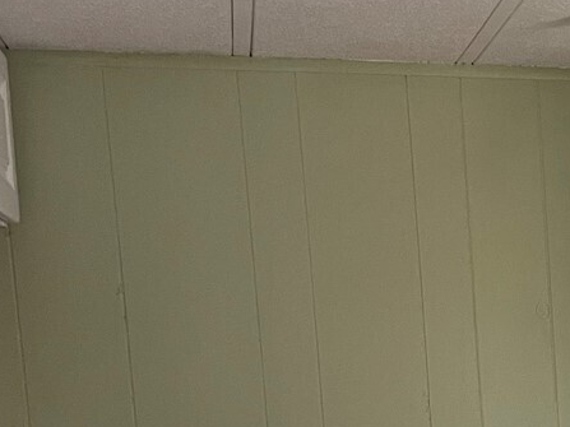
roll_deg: +1.8
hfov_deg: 19.1
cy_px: 588
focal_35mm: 93
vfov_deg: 15.0
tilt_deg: -9.1
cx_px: 797
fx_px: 1531
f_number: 1.6
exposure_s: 1/91
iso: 125
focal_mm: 4.2
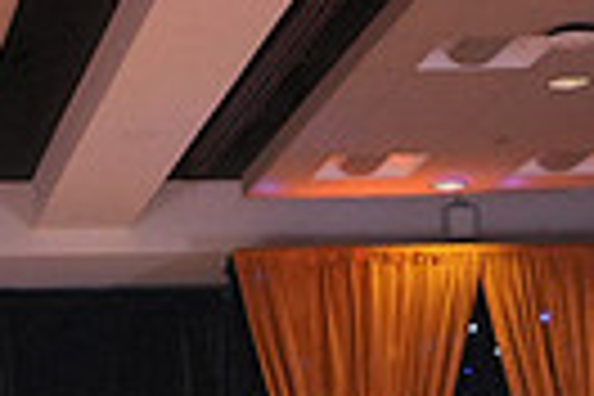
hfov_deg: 12.7
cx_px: -72
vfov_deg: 8.3
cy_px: 754
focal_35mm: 158
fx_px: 2607
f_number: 4
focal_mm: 24
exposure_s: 1/400
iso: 2000
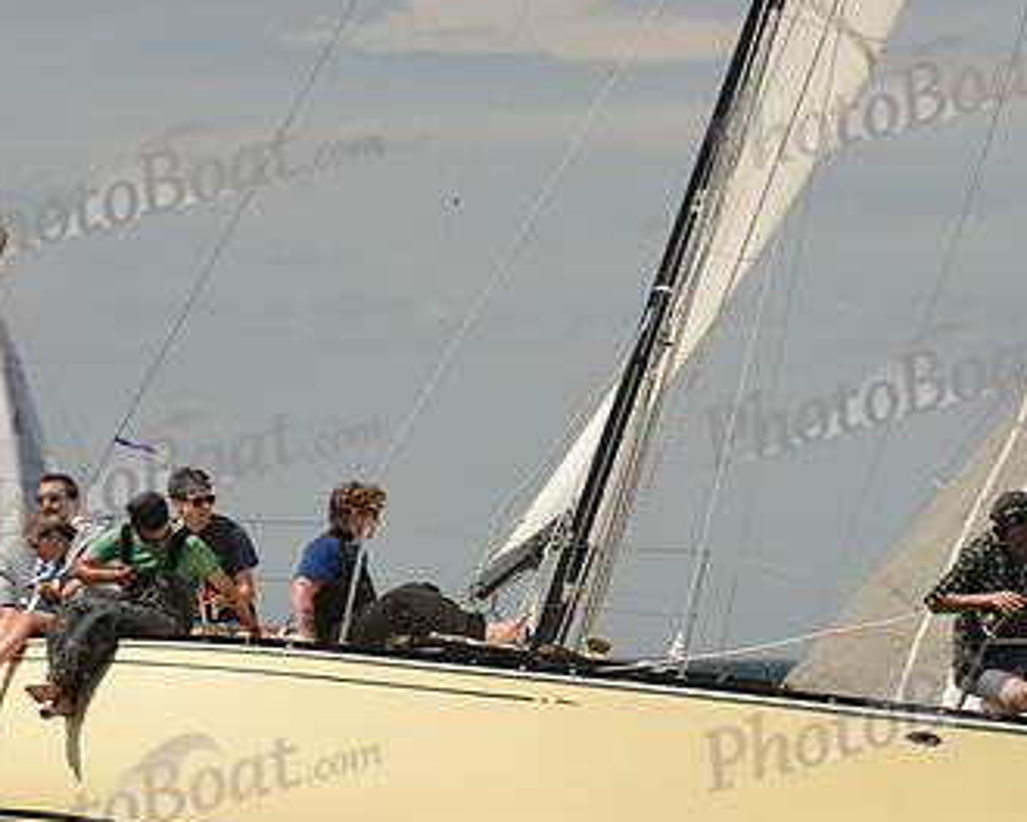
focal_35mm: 413
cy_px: 593
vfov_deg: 3.7
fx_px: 12553
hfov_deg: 4.7
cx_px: 545
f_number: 7.1
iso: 250
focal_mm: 250
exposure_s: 1/1000
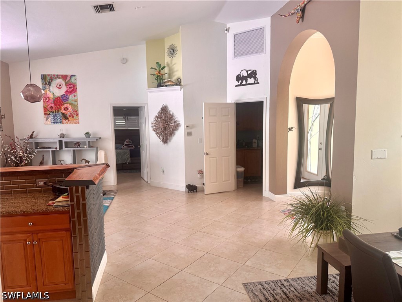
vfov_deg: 56.8
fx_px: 279
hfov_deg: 71.6
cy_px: 151
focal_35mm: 24
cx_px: 201
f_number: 1.78
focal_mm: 6.76
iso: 160
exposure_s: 1/121
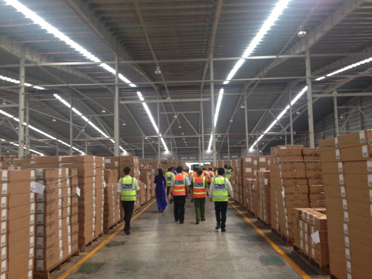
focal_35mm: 33
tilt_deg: +5.3
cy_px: 140
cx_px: 186
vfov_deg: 42.9
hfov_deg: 55.4
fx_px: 355
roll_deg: +0.7
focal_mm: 4.12
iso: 50
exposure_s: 1/24
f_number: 2.4
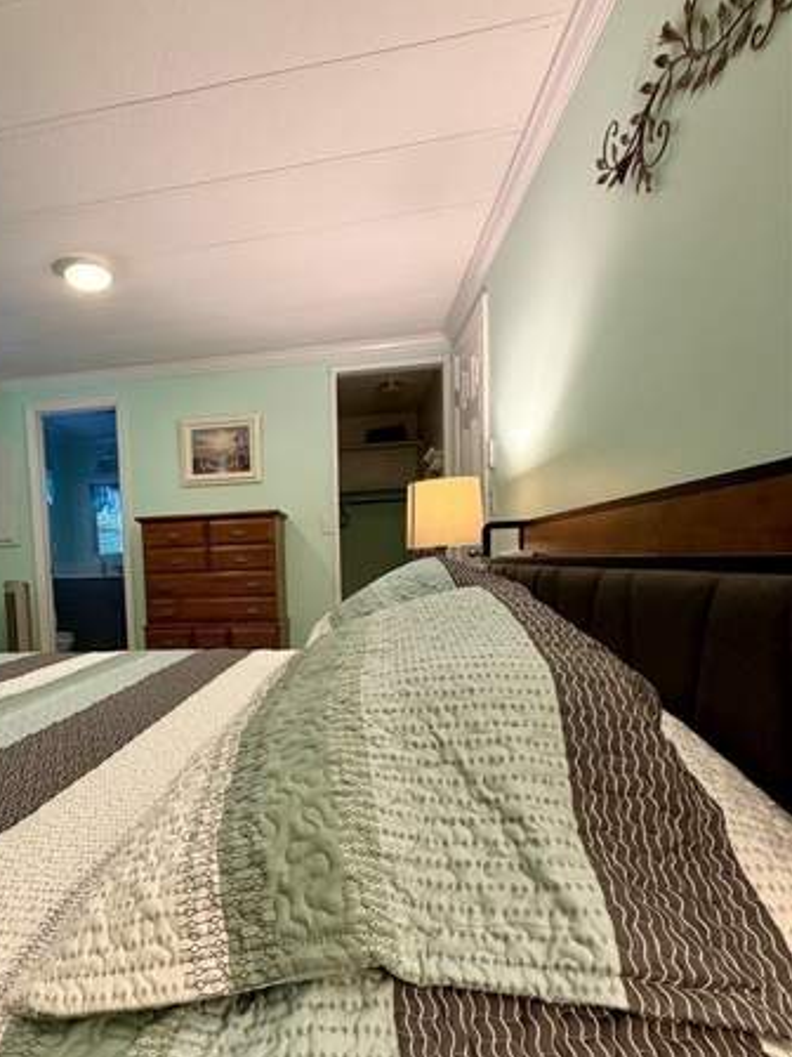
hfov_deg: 63.3
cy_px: 618
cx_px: 229
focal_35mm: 20
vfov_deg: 81.0
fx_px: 610
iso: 250
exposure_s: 1/60
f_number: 2.2
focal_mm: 2.22
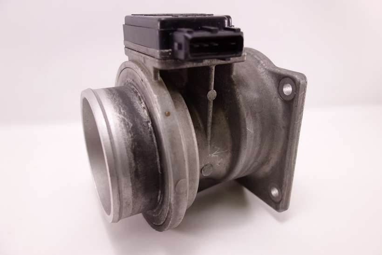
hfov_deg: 65.5
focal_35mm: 28
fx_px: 297
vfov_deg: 46.4
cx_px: 191
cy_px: 128
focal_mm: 10.4
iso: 125
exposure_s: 1/100
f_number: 2.2
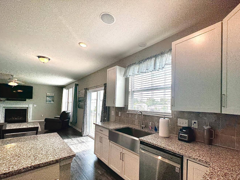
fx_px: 111
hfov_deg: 94.3
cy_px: 103
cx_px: 130
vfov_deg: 77.6
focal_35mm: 16
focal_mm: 2.22
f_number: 2.2
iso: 40
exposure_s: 1/183
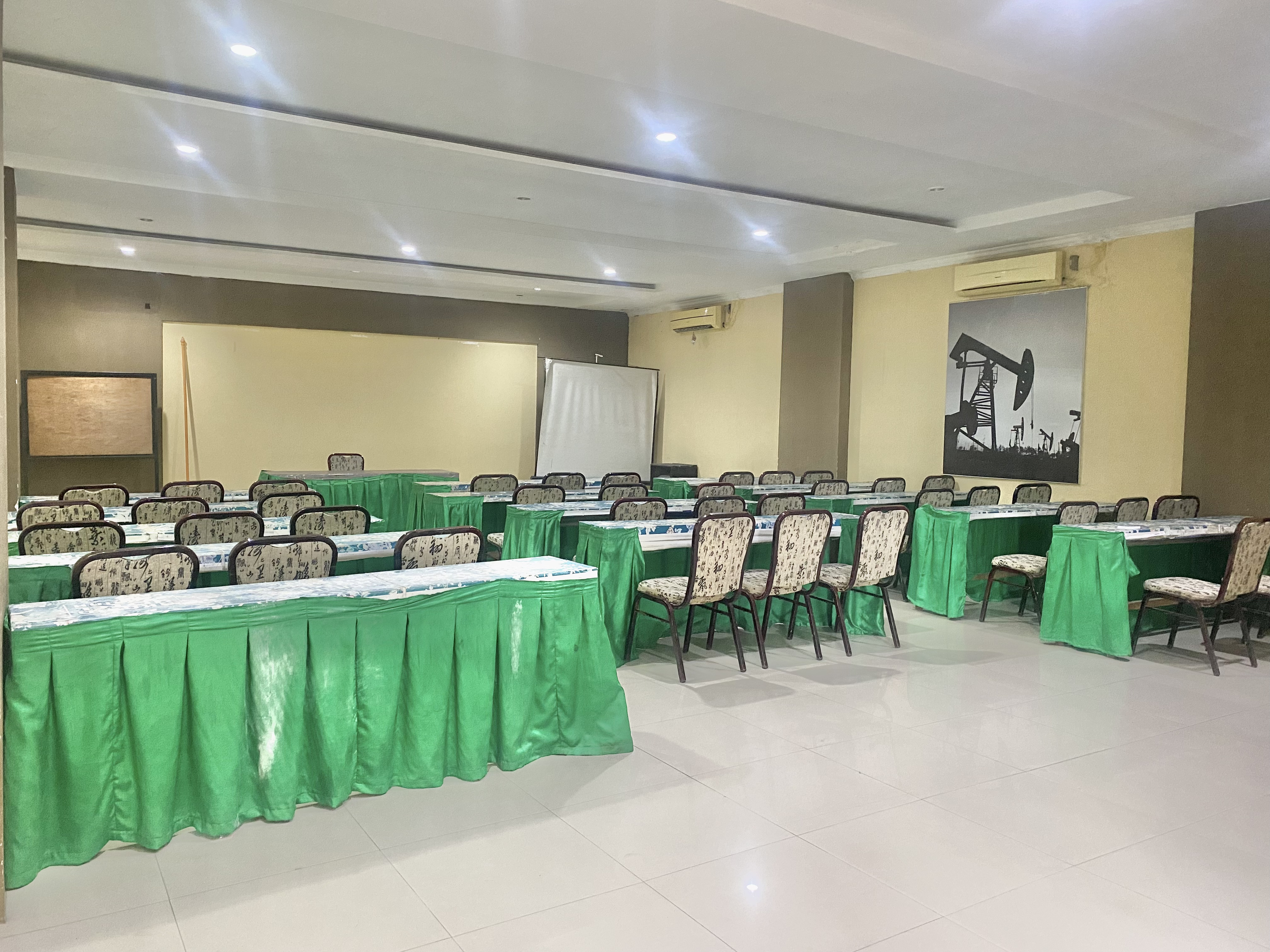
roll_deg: -1.6
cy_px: 476
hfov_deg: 67.3
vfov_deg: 53.1
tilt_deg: -3.1
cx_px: 635
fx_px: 954
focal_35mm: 26
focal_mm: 4.25
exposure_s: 1/50
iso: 400
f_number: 1.8
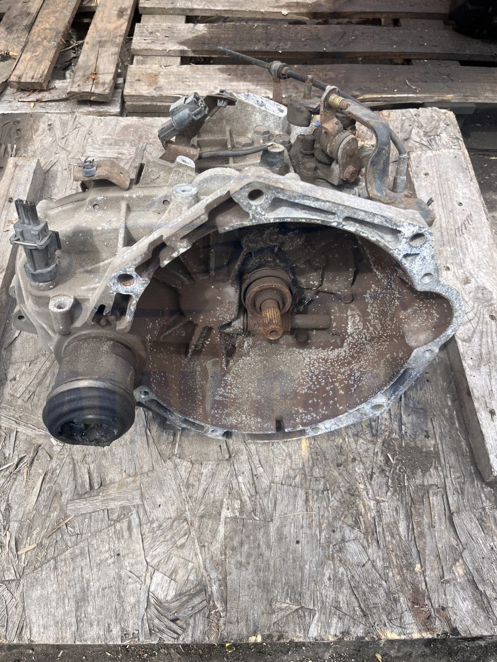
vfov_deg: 67.3
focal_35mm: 26
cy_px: 331
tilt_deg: -54.9
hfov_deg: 53.1
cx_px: 248
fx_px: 498
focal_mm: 5.1
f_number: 1.6
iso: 50
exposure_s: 1/1009
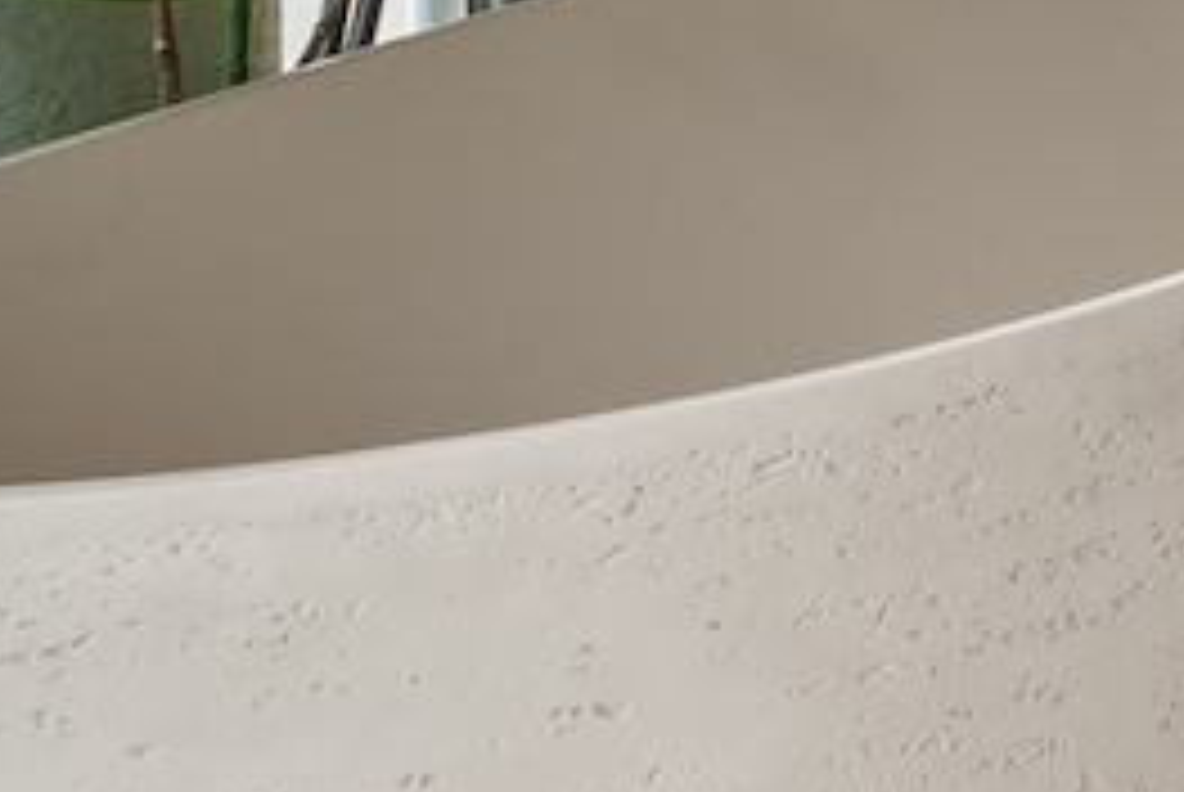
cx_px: 3602
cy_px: -817
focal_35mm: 102
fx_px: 3358
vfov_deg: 11.9
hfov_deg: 11.3
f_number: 8
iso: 100
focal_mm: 14
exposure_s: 1/6
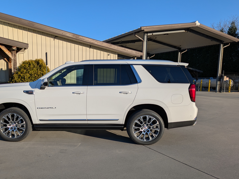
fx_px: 214
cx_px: 87
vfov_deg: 45.1
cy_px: 111
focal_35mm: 31
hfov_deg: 57.5
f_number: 1.7
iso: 26
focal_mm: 4.53
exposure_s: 1/1976
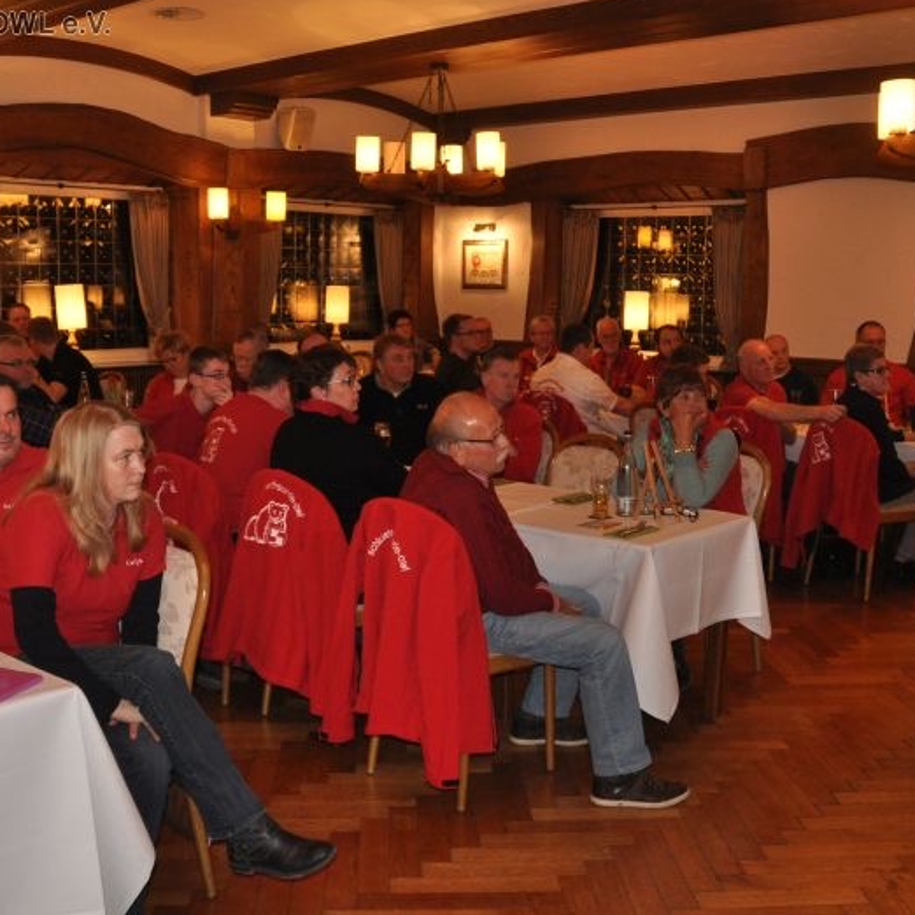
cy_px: 457
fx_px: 1166
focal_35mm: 39
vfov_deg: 42.8
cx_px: 421
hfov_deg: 42.8
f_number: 3.5
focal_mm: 20
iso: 800
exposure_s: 1/60
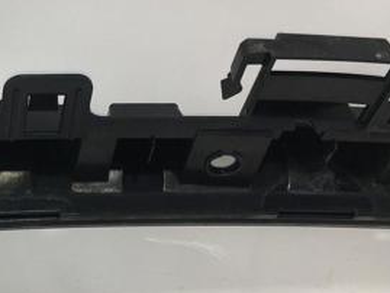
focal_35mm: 69
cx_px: 10
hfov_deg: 26.8
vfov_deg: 21.2
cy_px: 196
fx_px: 778
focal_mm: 4.15
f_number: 2.2
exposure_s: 1/384
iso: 25
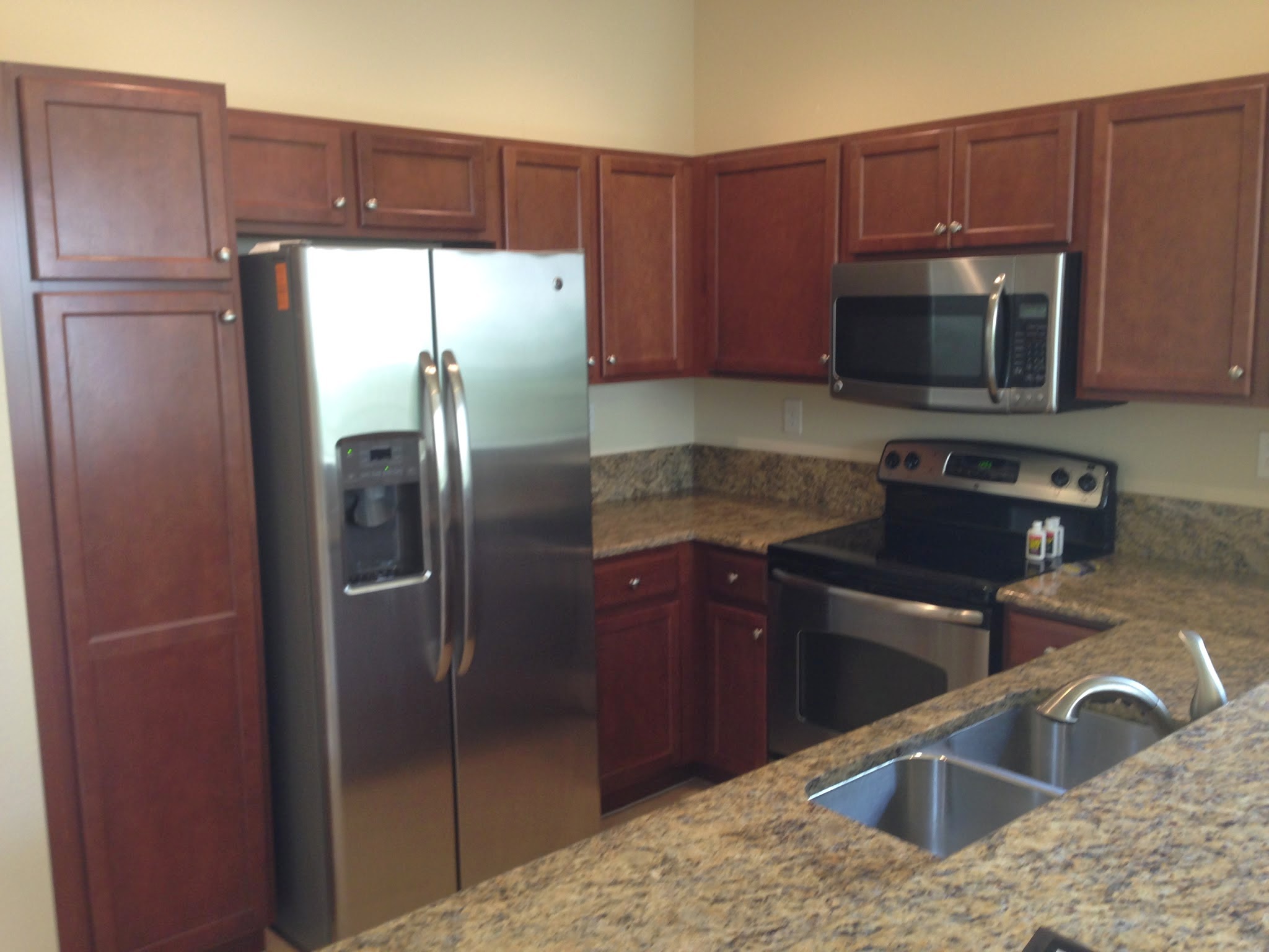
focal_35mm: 33
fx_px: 1210
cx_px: 634
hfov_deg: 55.4
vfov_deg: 42.9
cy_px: 476
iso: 64
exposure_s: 1/20
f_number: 2.4
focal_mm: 4.12
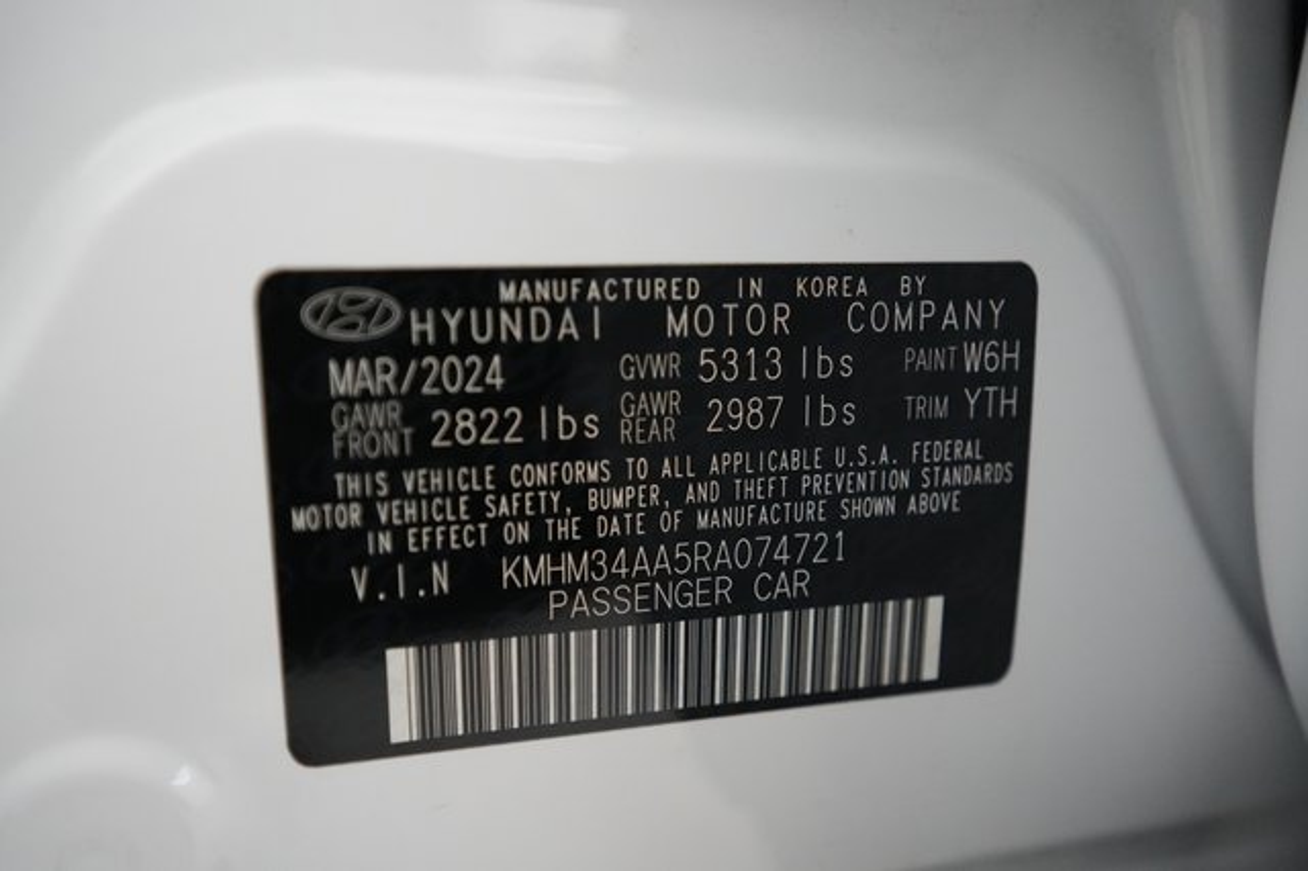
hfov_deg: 69.4
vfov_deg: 49.5
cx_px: 654
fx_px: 944
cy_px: 436
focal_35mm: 26
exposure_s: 1/160
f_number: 2.8
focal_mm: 26
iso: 8000
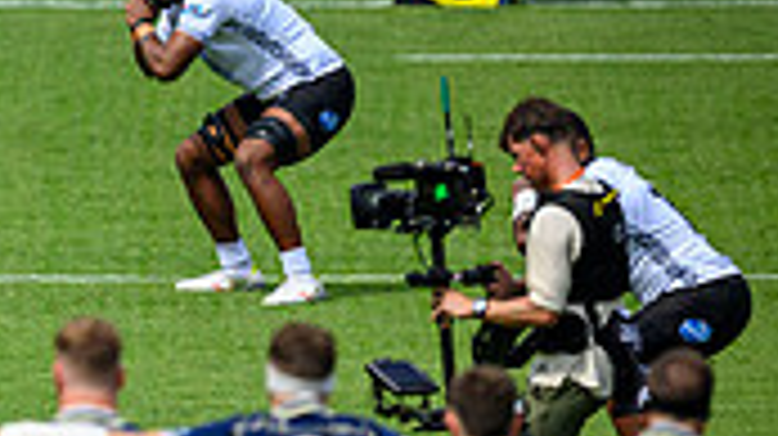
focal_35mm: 1666
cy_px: 164
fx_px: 34342
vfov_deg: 0.7
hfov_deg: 1.3
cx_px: -715
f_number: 2.8
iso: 500
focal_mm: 400
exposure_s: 1/5000
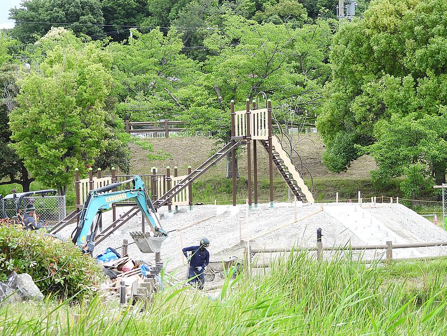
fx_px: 1937
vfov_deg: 9.9
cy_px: 168
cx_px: 224
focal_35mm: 150
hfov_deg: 13.2
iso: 100
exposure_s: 1/100
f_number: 4.5
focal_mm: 26.8
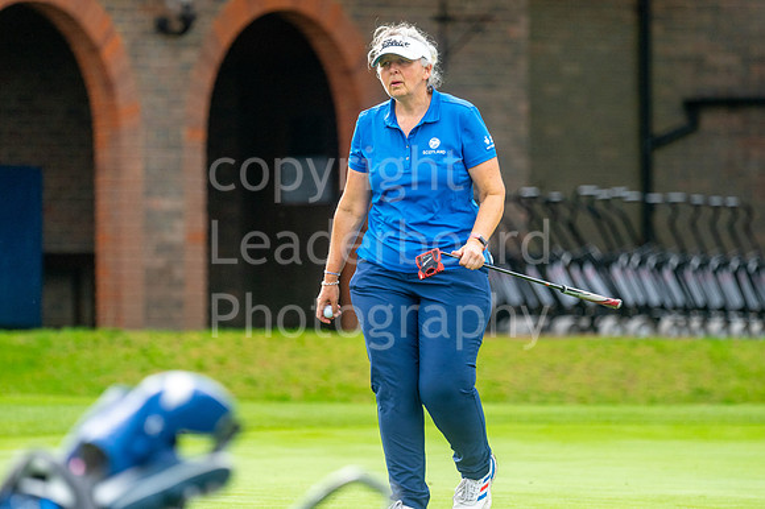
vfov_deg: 3.1
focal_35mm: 450
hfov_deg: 4.6
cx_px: 382
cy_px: 254
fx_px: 9557
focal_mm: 300
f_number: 4
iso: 400
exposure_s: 1/800
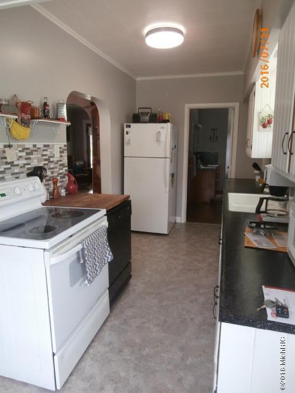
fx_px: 273
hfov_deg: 56.8
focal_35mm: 24
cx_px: 148
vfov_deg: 71.6
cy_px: 196
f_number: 3
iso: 125
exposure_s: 1/30
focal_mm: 4.2
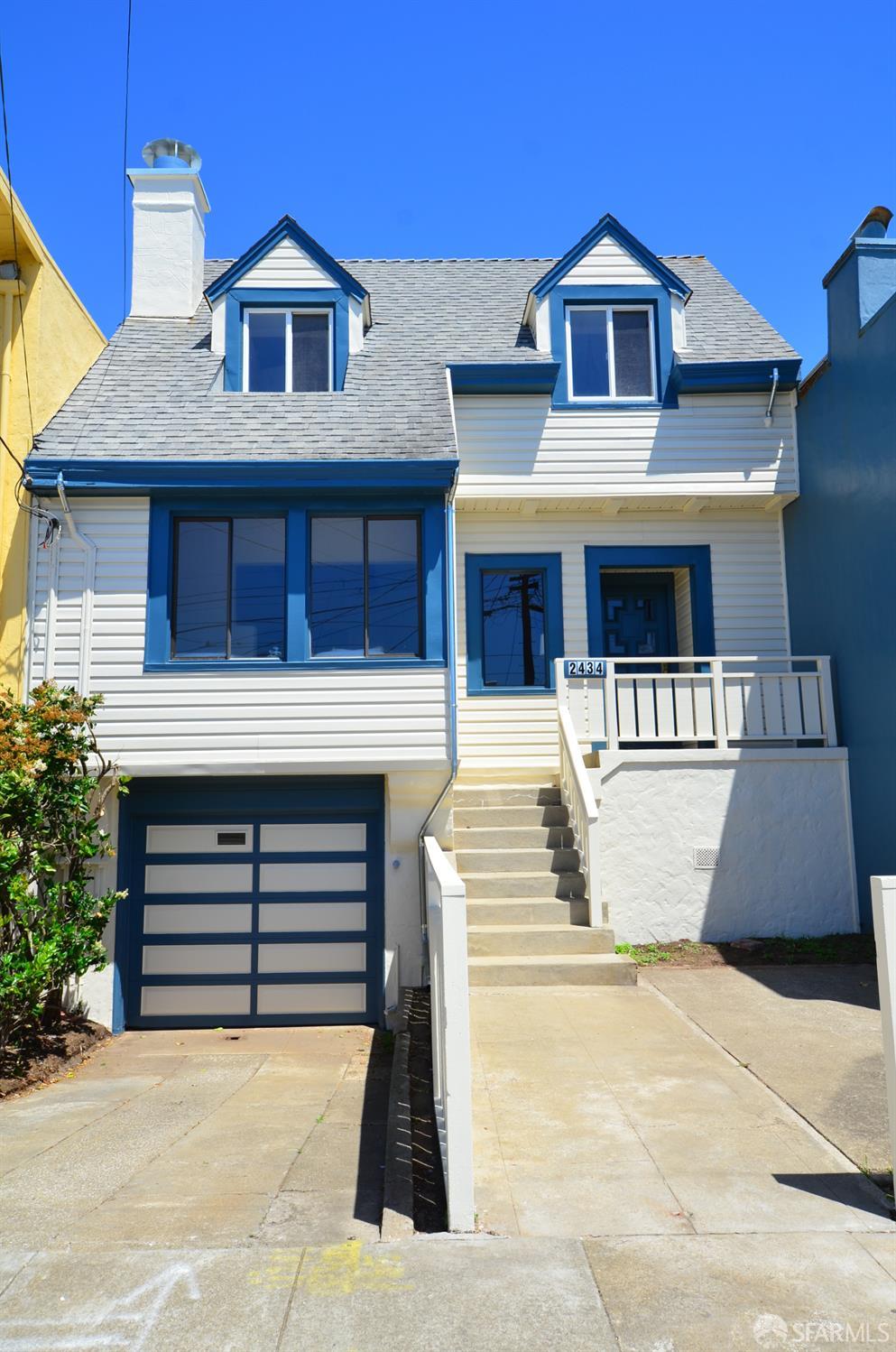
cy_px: 676
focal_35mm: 26
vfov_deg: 70.5
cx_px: 448
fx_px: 956
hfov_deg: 50.2
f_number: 9
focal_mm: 17
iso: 160
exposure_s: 1/250
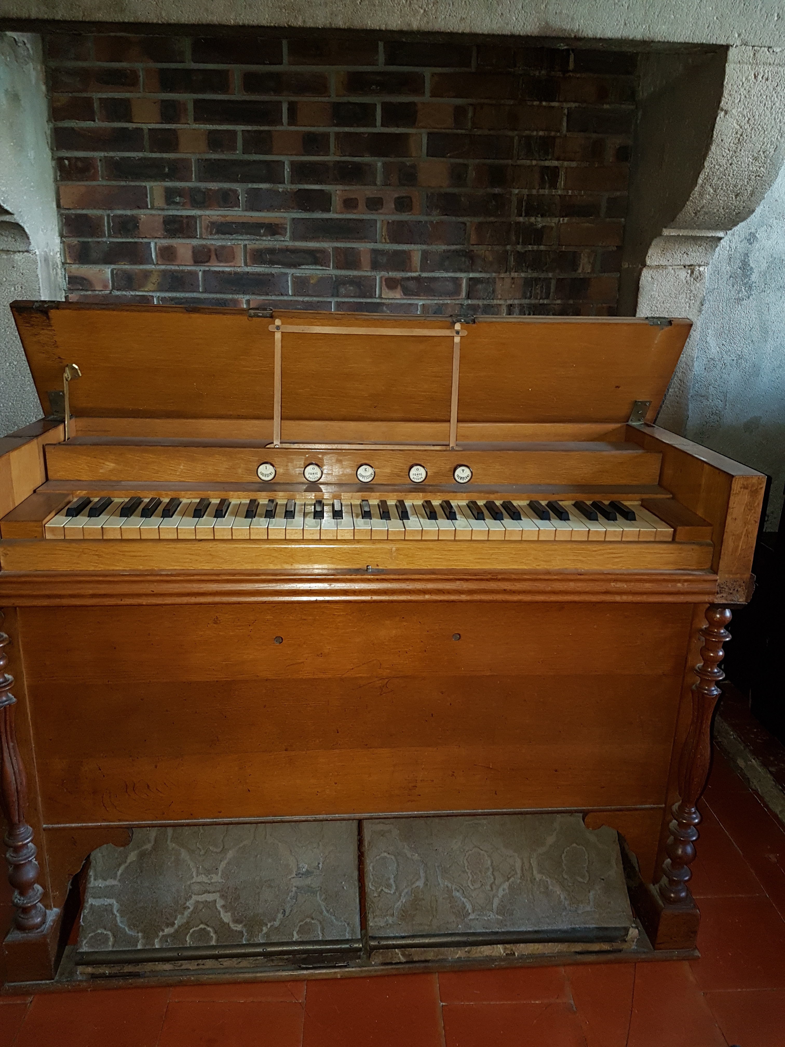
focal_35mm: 26
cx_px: 392
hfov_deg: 53.1
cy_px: 524
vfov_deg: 67.3
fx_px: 786
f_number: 1.7
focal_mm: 4.2
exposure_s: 1/30
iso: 160
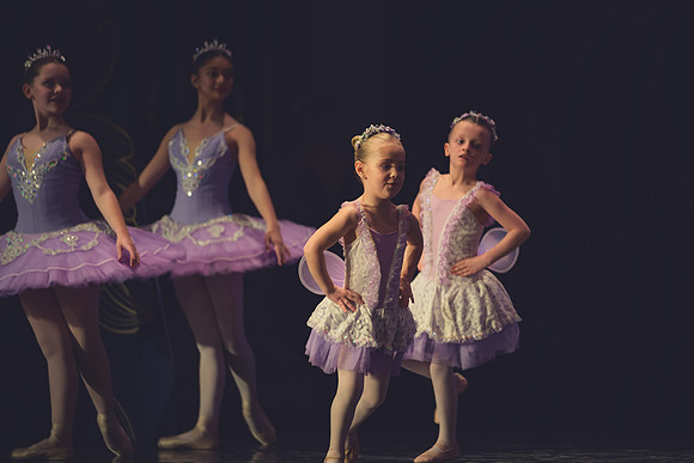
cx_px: 347
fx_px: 3856
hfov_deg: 10.3
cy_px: 232
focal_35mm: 200
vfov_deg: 6.9
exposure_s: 1/320
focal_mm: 200
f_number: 2.8
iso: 1800
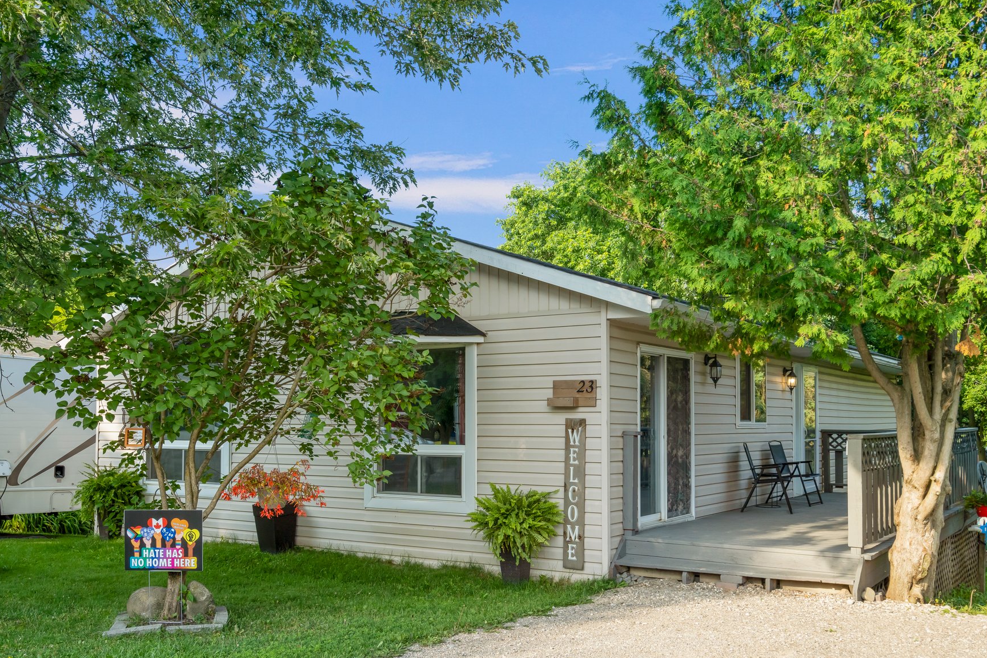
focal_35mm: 32
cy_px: 372
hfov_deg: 58.6
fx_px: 877
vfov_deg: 41.0
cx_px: 538
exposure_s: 1/125
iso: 500
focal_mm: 27
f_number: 8
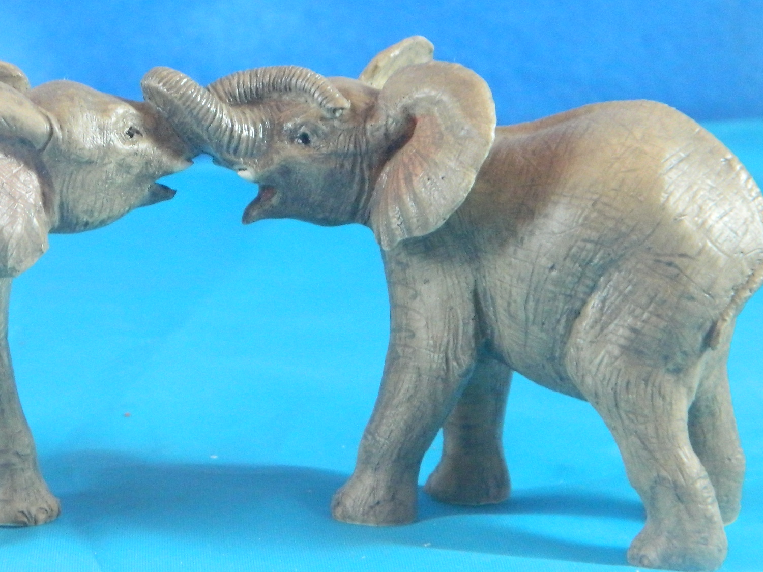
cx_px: 187
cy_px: 156
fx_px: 2667
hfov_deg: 16.2
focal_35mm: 121
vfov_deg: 12.2
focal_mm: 12.6
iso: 400
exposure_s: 1/15
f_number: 4
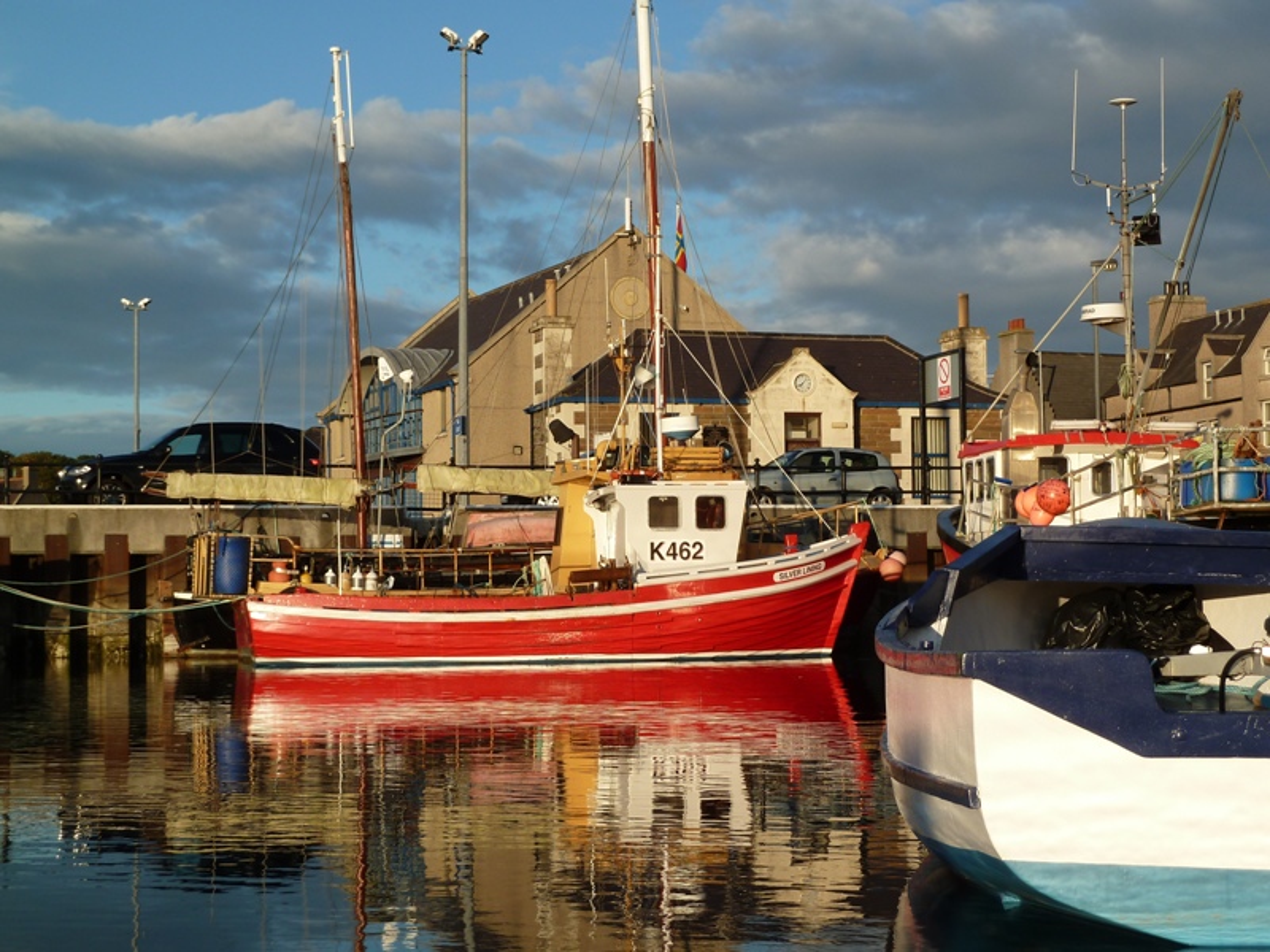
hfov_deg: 29.0
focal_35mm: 67
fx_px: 2458
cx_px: 635
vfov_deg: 21.9
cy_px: 476
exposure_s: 1/400
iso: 80
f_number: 4.5
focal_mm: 11
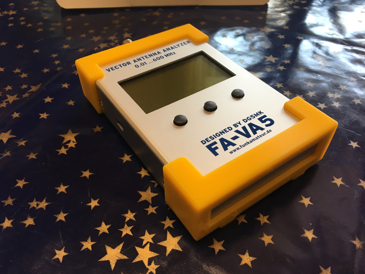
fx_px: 306
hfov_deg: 61.7
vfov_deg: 48.2
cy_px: 137
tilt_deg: -46.7
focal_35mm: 29
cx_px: 182
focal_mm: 4.15
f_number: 2.2
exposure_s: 1/33
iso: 32
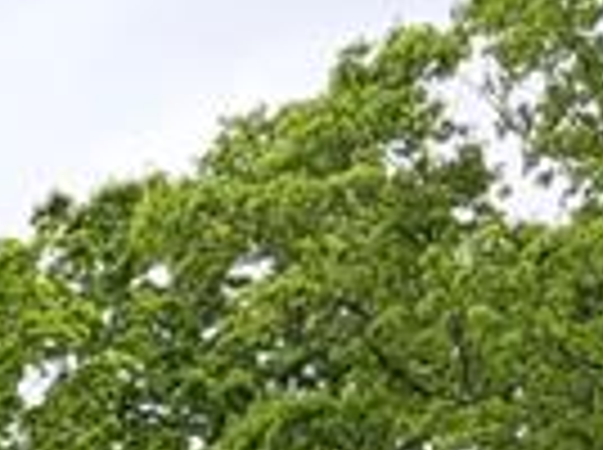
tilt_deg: +2.8
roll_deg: +1.6
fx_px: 3460
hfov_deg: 7.9
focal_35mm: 199
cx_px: -1494
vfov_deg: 6.8
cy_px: 1318
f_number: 1.6
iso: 64
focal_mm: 5.96
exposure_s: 1/895
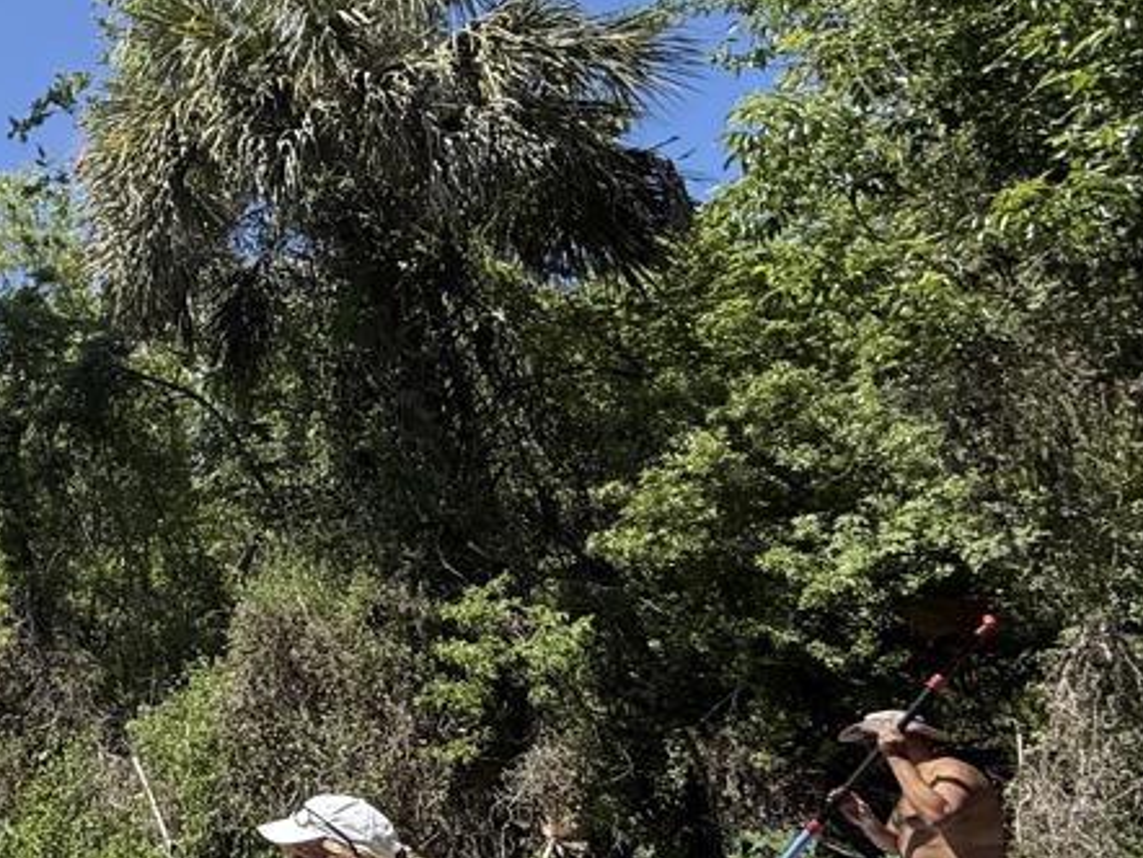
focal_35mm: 38
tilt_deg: +18.0
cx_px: -284
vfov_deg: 37.7
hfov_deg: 35.9
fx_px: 1255
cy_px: 455
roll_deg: -0.7
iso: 64
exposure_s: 1/1745
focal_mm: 2.22
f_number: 2.2
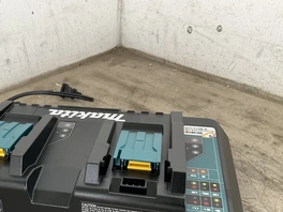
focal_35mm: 44
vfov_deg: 32.3
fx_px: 360
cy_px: 157
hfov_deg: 41.9
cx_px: 78
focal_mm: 3
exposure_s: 1/107
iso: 64
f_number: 1.8
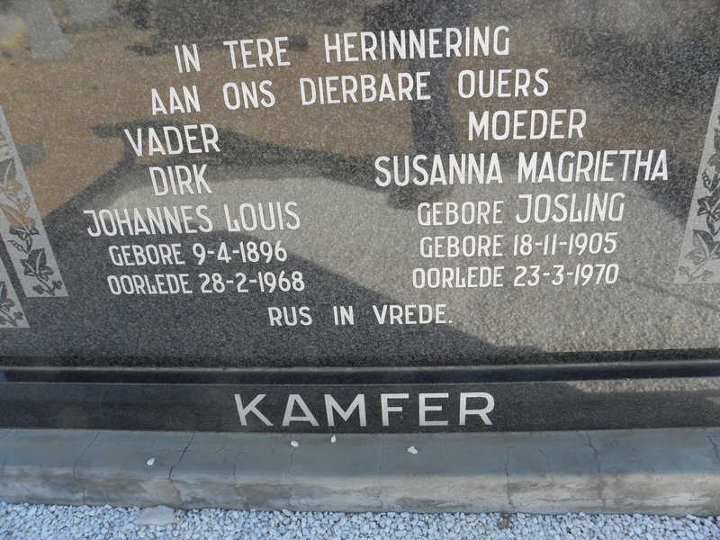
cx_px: 360
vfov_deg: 53.1
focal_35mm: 26
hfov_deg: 67.3
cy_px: 270
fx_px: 541
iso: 64
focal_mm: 4.6
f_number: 4.5
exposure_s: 1/80
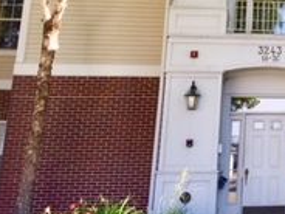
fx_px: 650
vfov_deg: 18.1
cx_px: 362
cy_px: -10
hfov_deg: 22.3
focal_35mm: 79
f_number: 2.2
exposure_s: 1/218
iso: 32
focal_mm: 4.15
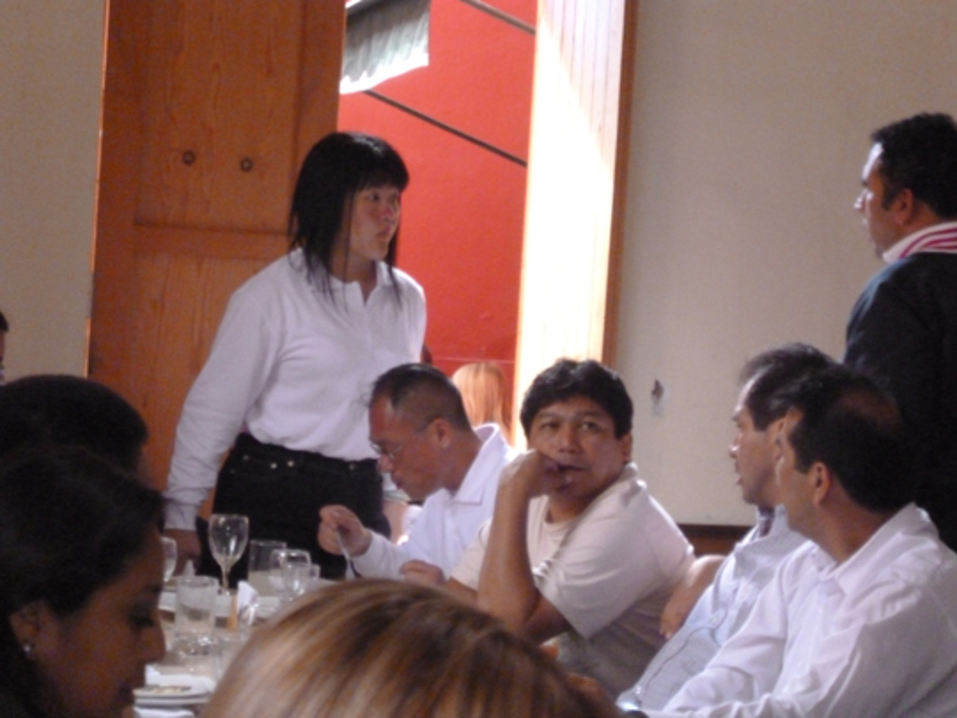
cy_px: 359
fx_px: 3096
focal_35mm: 112
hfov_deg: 17.6
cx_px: 478
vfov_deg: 13.2
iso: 1000
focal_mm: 20
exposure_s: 1/60
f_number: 6.5
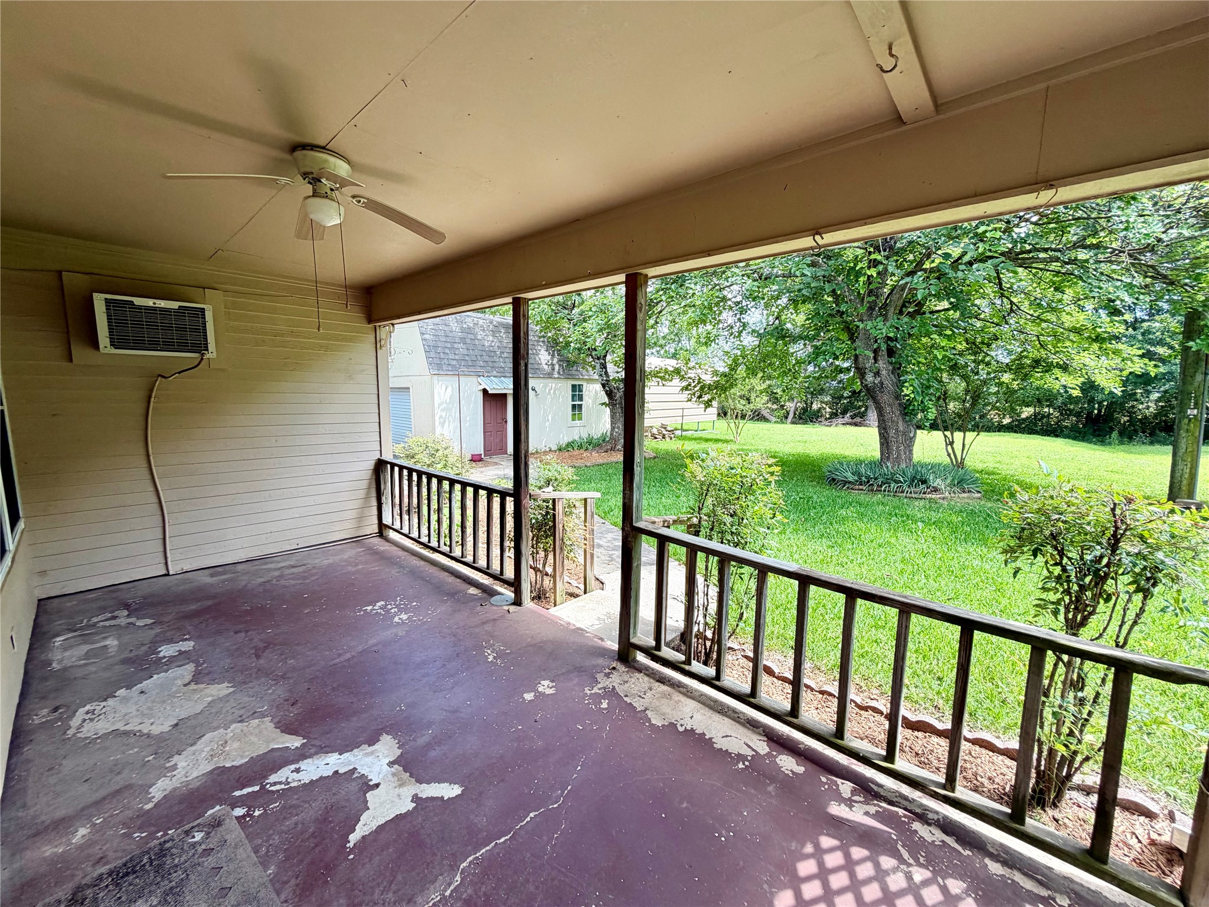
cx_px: 604
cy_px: 454
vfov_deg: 85.7
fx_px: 489
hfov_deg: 102.1
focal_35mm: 14
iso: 40
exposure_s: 1/192
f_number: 2.2
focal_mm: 2.22
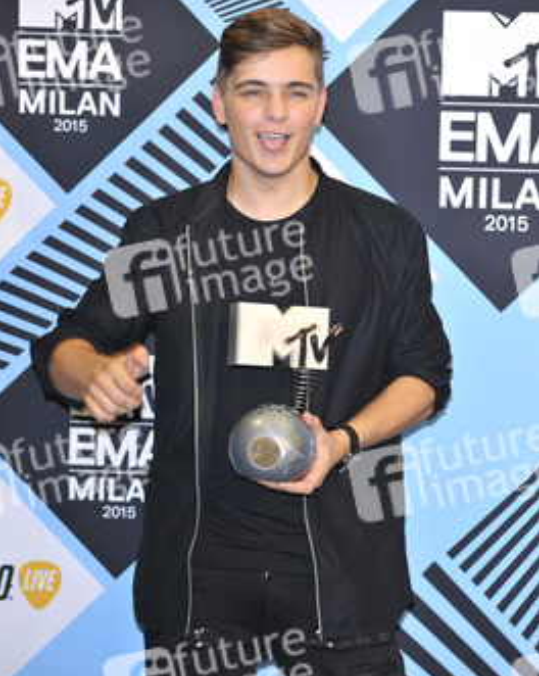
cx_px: 268
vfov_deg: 13.6
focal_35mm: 142
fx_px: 2837
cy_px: 372
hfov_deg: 10.9
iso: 800
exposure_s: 1/250
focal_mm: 125
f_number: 4.5
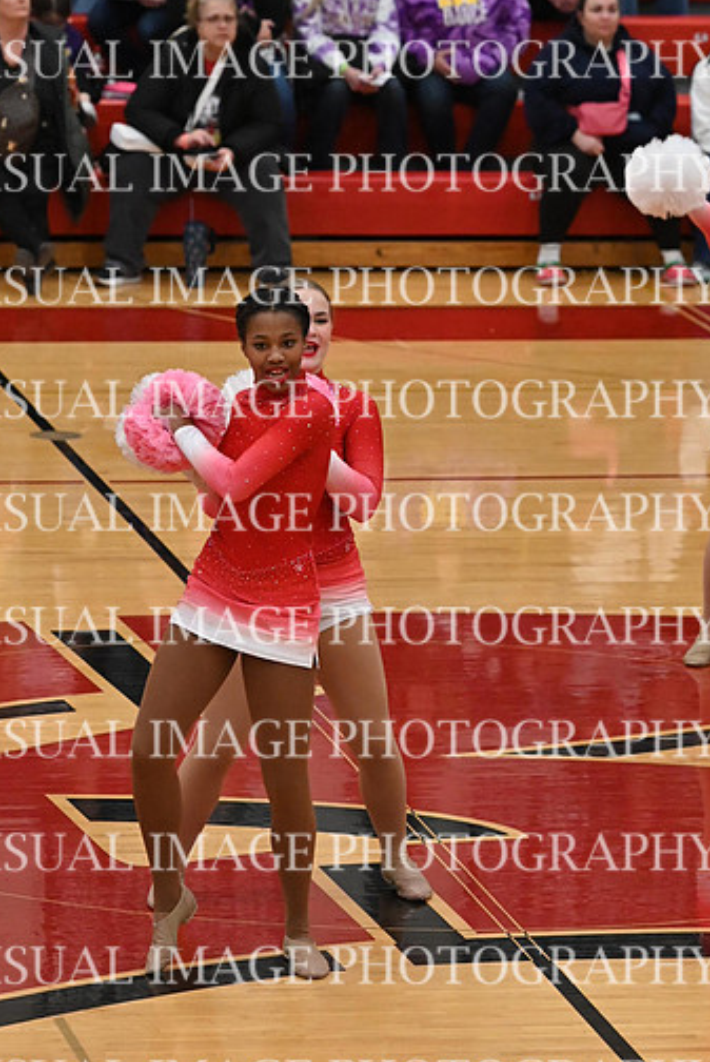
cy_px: 569
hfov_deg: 6.4
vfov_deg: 9.6
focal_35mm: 215
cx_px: 315
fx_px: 6347
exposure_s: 1/400
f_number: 4
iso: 6400
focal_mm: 125
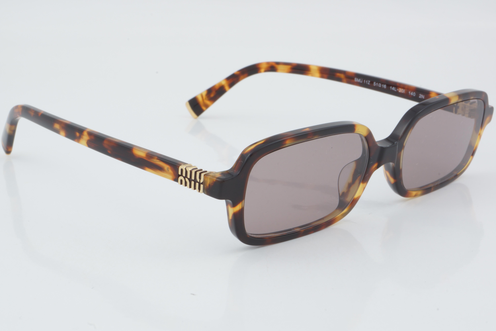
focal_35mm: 82
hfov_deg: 24.6
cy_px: 166
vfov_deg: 16.6
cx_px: 248
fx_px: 1137
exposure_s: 1/3
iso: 100
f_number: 32
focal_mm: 55
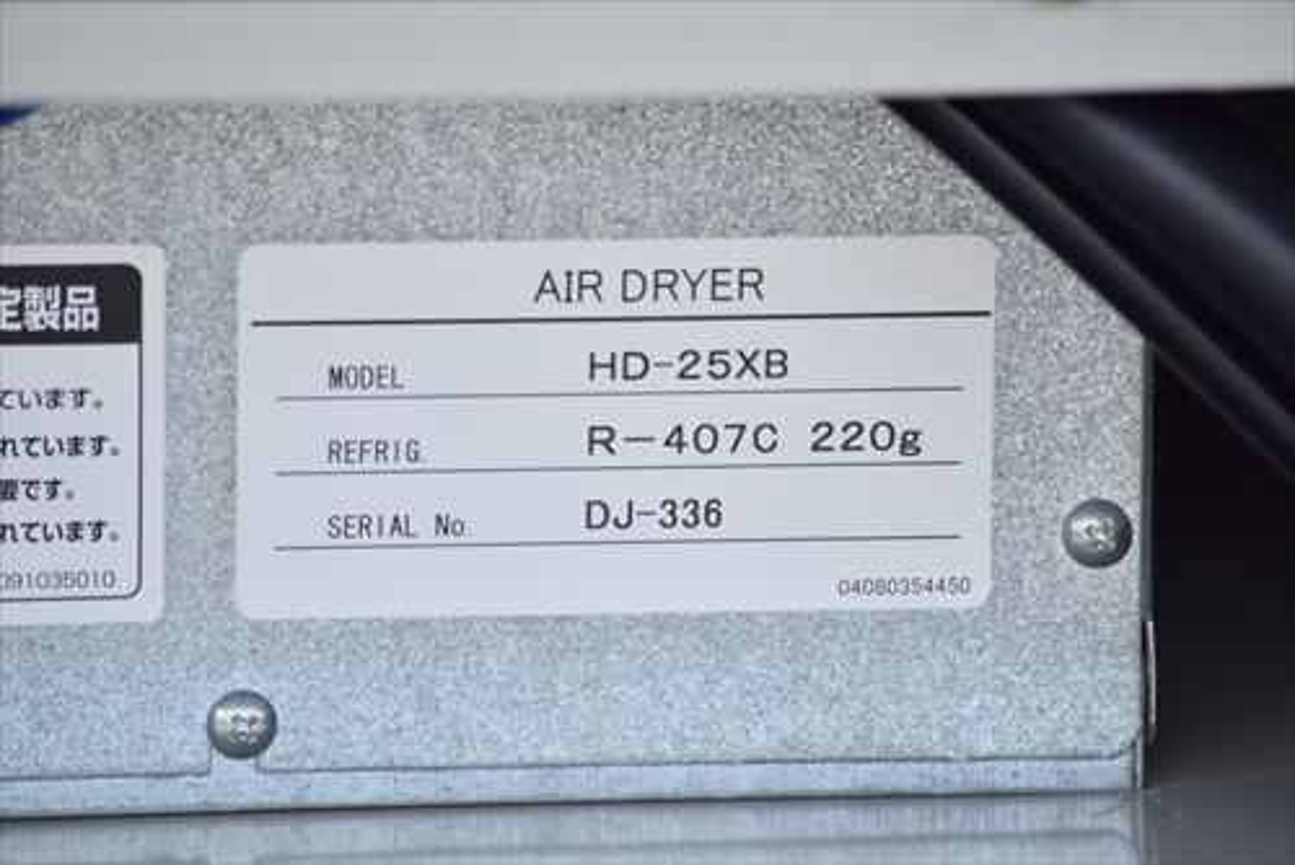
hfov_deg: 4.6
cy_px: 432
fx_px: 16196
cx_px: 648
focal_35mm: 450
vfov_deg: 3.1
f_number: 6.3
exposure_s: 1/2000
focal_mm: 300
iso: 1250
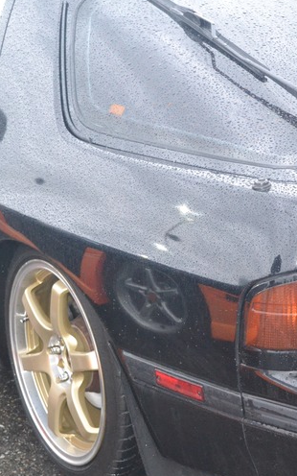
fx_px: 1062
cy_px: 246
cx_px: 229
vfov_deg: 25.2
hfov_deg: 15.8
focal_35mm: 82
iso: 2500
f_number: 4.2
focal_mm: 26
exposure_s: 1/60
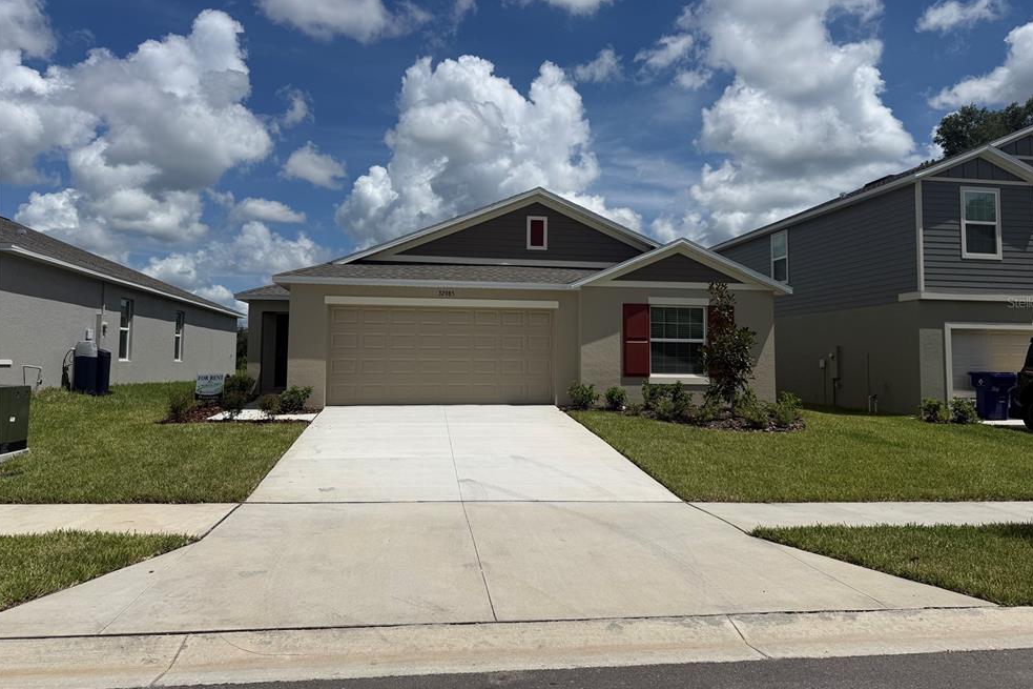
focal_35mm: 26
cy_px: 302
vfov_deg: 49.4
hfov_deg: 69.4
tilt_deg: +4.6
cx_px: 533
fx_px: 746
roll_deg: -0.6
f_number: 1.78
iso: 80
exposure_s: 1/14286
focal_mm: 6.76
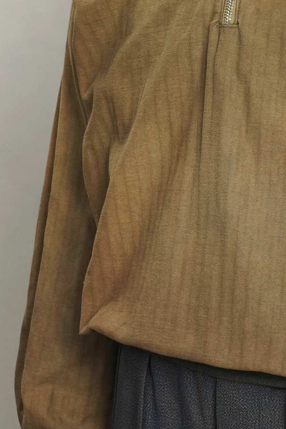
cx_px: 340
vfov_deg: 14.9
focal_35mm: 138
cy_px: 233
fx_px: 1644
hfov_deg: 9.8
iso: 400
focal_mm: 32
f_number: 5.6
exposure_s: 1/50
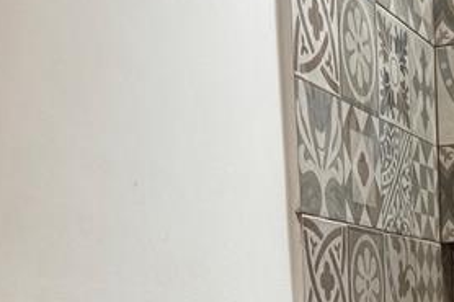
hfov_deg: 21.7
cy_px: 447
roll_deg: +2.9
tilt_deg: -5.4
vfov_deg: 14.0
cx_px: 407
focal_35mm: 92
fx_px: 1159
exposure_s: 1/60
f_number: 1.78
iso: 400
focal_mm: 6.76
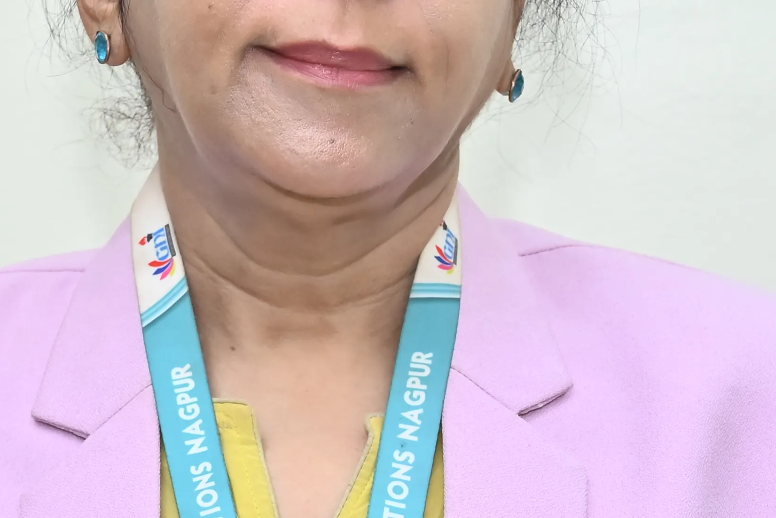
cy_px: 400
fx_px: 3299
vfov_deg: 9.0
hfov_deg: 13.4
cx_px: 347
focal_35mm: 153
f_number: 4.5
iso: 320
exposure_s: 1/100
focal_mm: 42
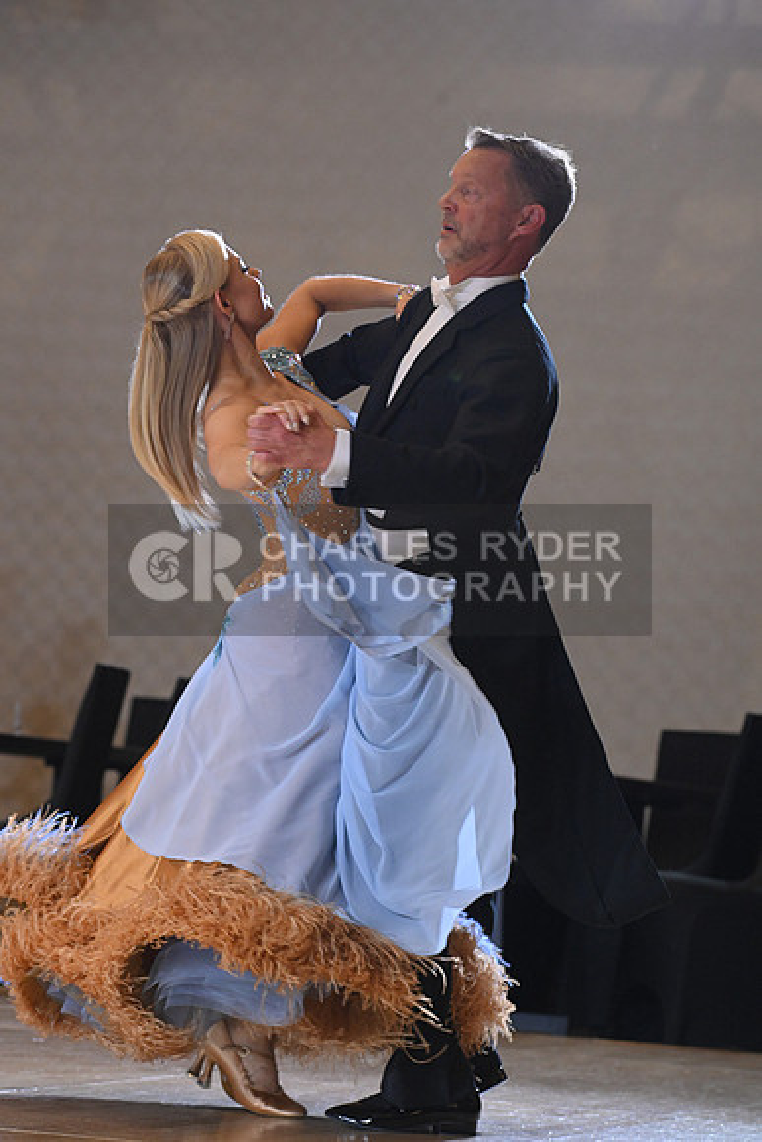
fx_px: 4283
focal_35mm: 135
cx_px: 381
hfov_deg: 10.2
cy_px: 571
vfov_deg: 15.2
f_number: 6.3
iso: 5000
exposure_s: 1/250
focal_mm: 135
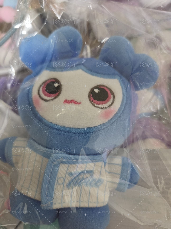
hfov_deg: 58.9
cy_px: 114
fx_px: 151
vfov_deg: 73.9
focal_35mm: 23
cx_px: 86
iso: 1600
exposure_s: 1/120
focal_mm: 5.4
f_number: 1.8
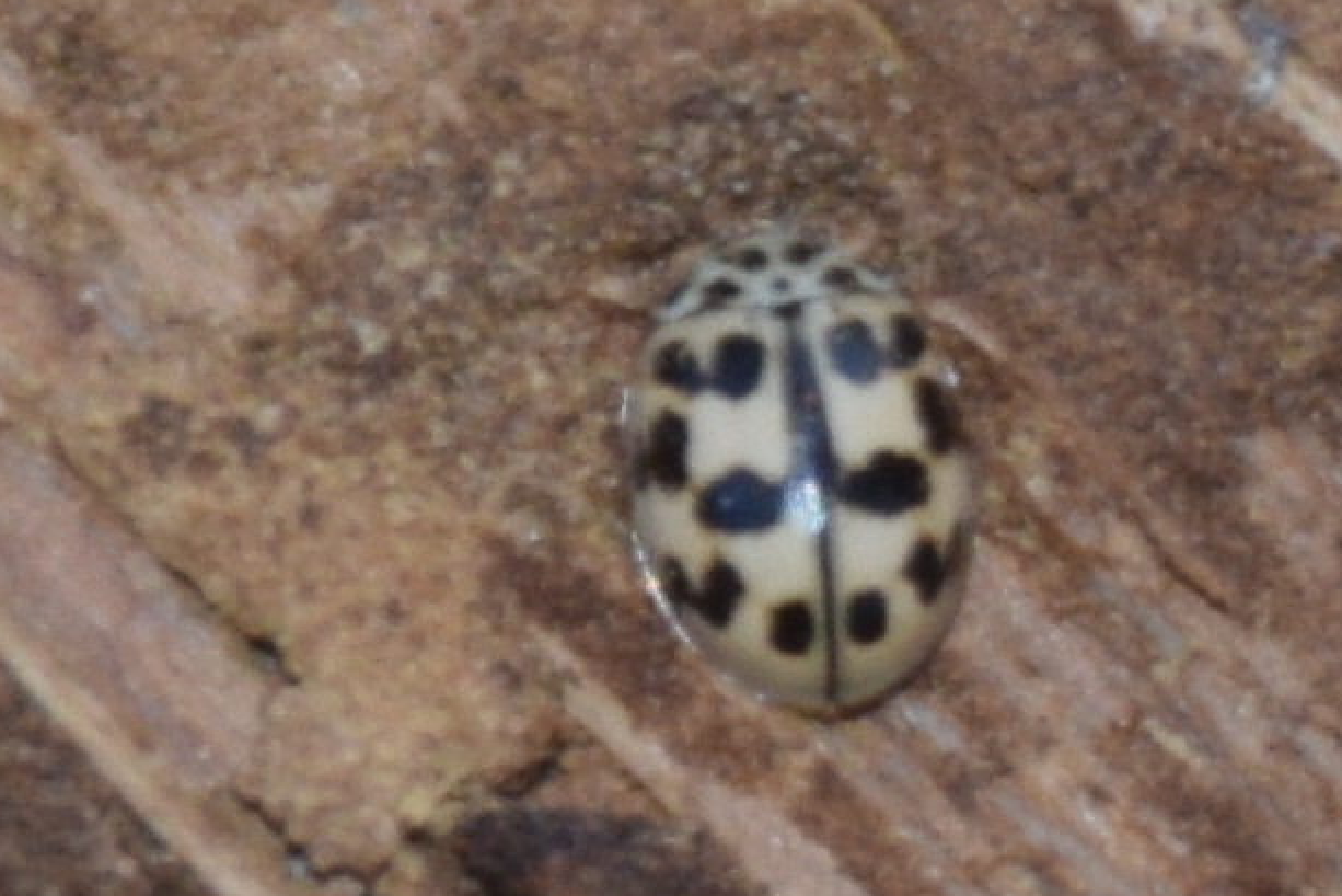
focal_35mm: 329
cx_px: 762
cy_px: 519
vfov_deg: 4.2
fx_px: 12267
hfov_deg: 6.3
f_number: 5.6
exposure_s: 1/60
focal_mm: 140
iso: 400
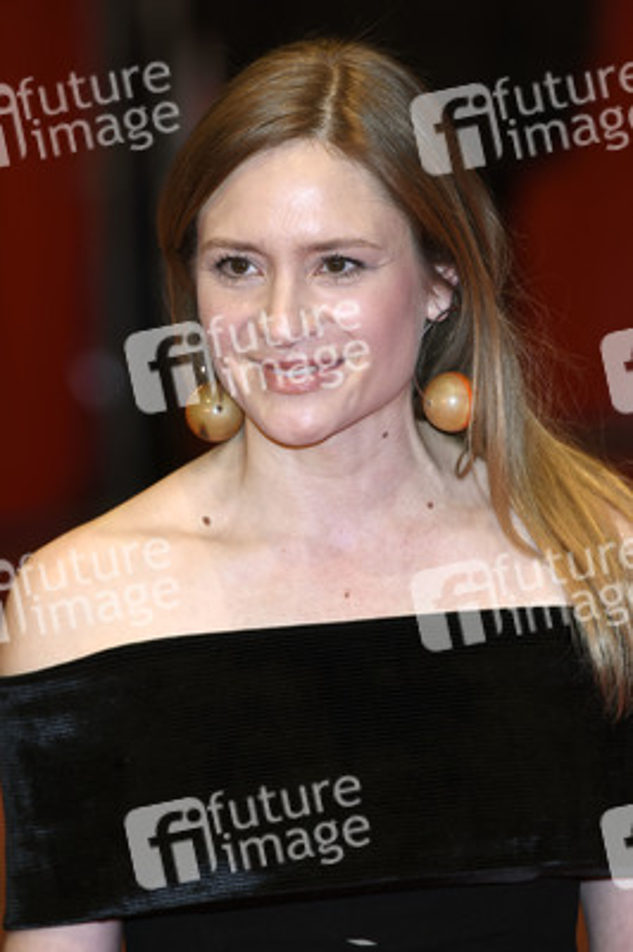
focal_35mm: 300
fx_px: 7926
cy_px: 476
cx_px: 316
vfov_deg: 6.9
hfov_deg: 4.6
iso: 400
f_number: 3.5
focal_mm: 200
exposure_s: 1/320
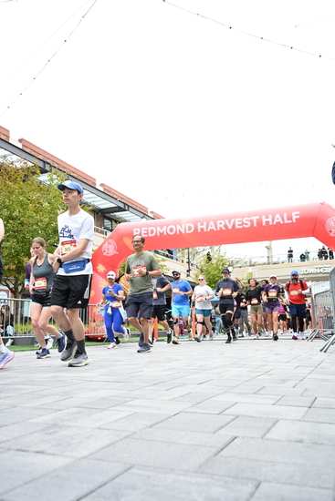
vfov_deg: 60.3
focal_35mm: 31
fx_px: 432
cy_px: 250
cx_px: 168
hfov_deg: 42.3
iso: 2000
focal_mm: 31
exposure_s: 1/640
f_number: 4
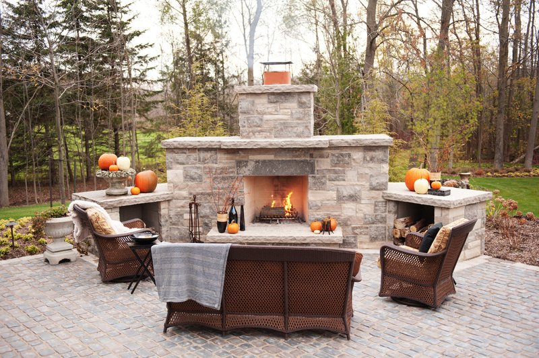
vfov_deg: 35.0
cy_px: 179
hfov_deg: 50.7
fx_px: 568
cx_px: 270
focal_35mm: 38
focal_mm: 38
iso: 1000
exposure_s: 1/200
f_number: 2.8
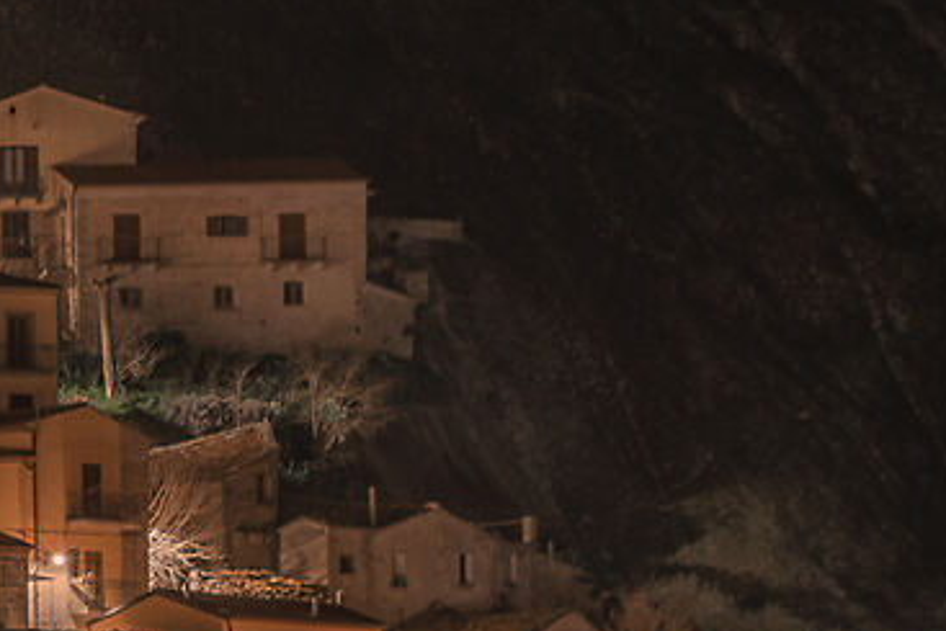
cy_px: 670
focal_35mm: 229
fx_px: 6020
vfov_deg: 6.0
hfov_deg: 7.9
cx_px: -1717
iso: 100
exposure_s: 1/8
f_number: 16
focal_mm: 35
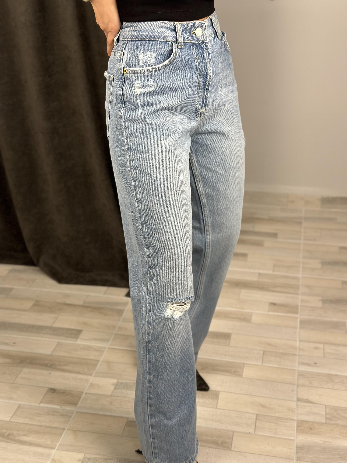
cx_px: 174
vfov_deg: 39.7
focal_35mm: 48
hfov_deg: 30.3
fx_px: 642
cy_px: 232
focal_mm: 6.86
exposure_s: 1/100
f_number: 1.78
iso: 160
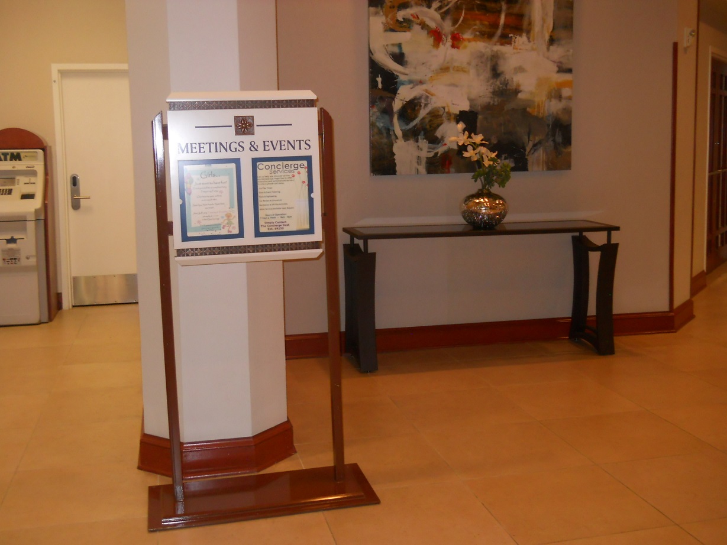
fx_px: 861
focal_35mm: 41
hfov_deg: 45.8
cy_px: 272
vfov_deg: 35.1
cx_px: 364
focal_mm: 6.72
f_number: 3.1
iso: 200
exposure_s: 1/30
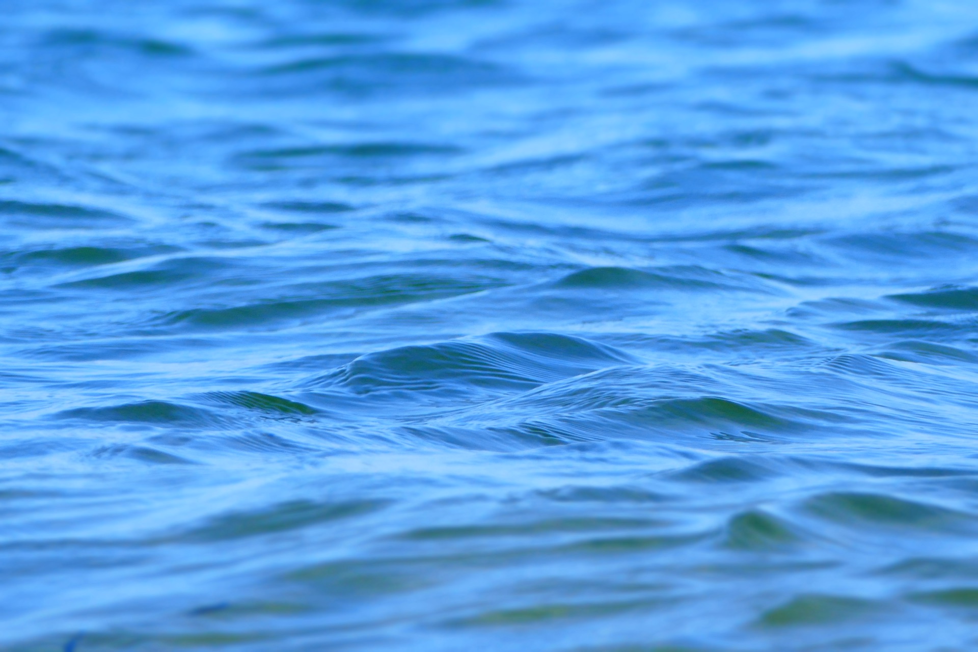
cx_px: 489
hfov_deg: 2.6
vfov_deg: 1.7
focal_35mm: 800
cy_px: 326
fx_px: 21732
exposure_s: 1/1000
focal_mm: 146
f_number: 4
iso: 125
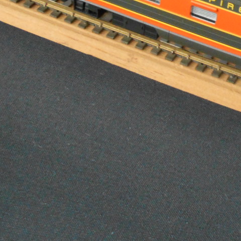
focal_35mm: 77
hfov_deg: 21.8
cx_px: 233
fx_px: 607
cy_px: 19
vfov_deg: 21.9
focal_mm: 4.6
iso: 400
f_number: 3.2
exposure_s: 1/25
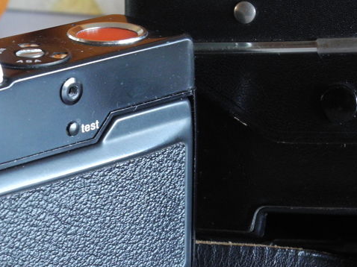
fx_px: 1639
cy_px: 202
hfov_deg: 12.4
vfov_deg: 9.3
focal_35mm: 159
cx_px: 105
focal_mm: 16.3
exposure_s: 1/12.3
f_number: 4
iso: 400
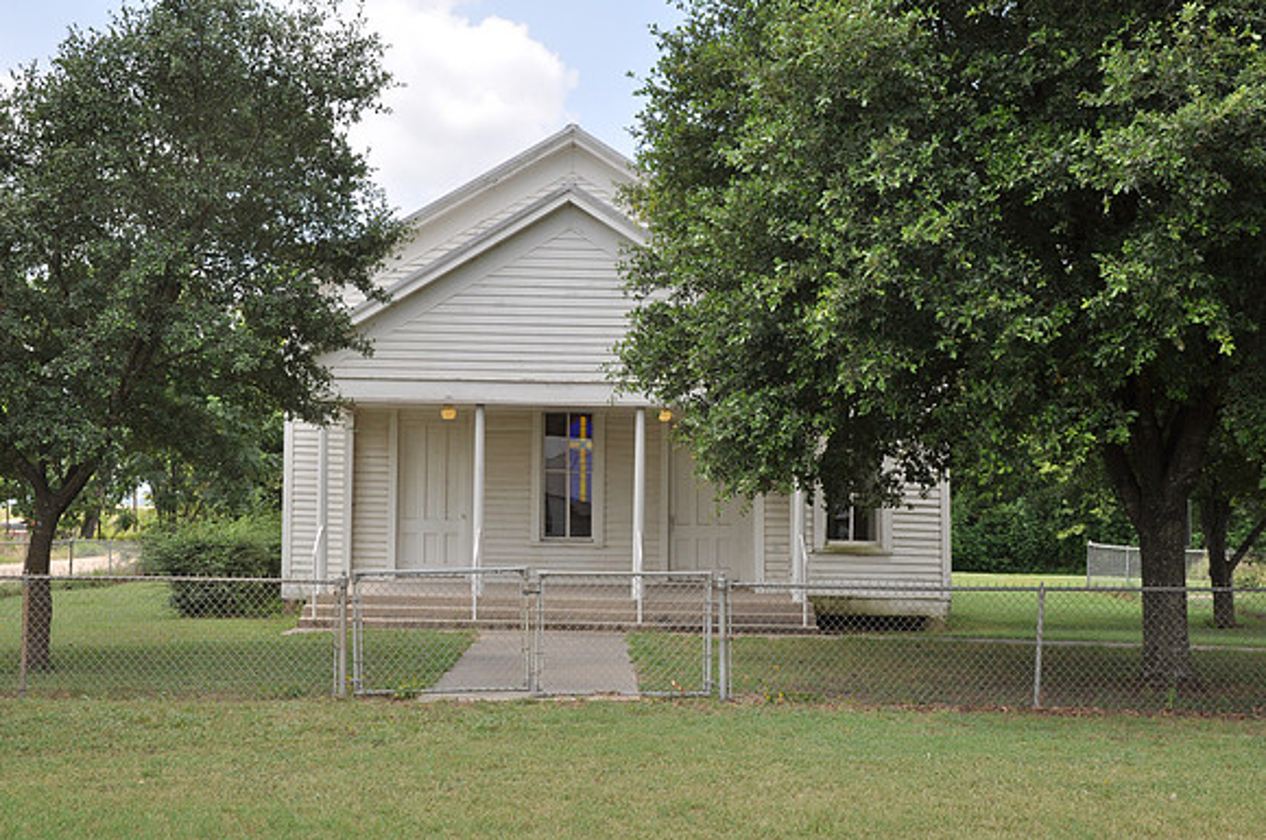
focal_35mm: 48
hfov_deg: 41.2
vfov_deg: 28.0
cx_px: 633
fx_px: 1686
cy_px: 420
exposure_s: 1/80
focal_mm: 32
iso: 200
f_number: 9
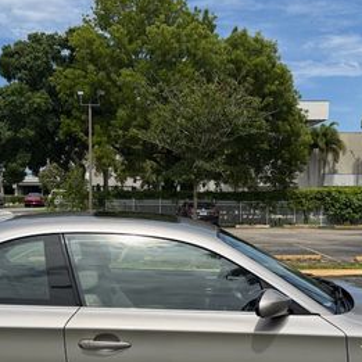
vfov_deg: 32.6
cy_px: 237
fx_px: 615
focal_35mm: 52
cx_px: 166
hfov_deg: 32.8
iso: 100
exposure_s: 1/8130
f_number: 1.78
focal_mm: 6.76
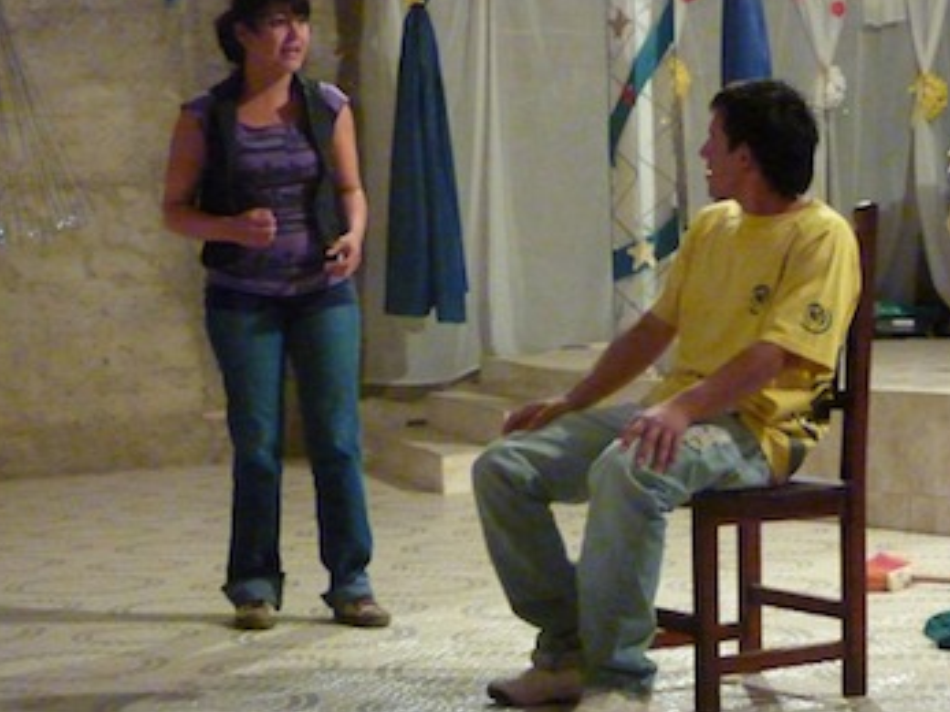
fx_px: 2469
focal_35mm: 90
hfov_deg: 21.8
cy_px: 315
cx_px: 531
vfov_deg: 16.4
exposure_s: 1/15
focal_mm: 12.8
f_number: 4.2
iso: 1600
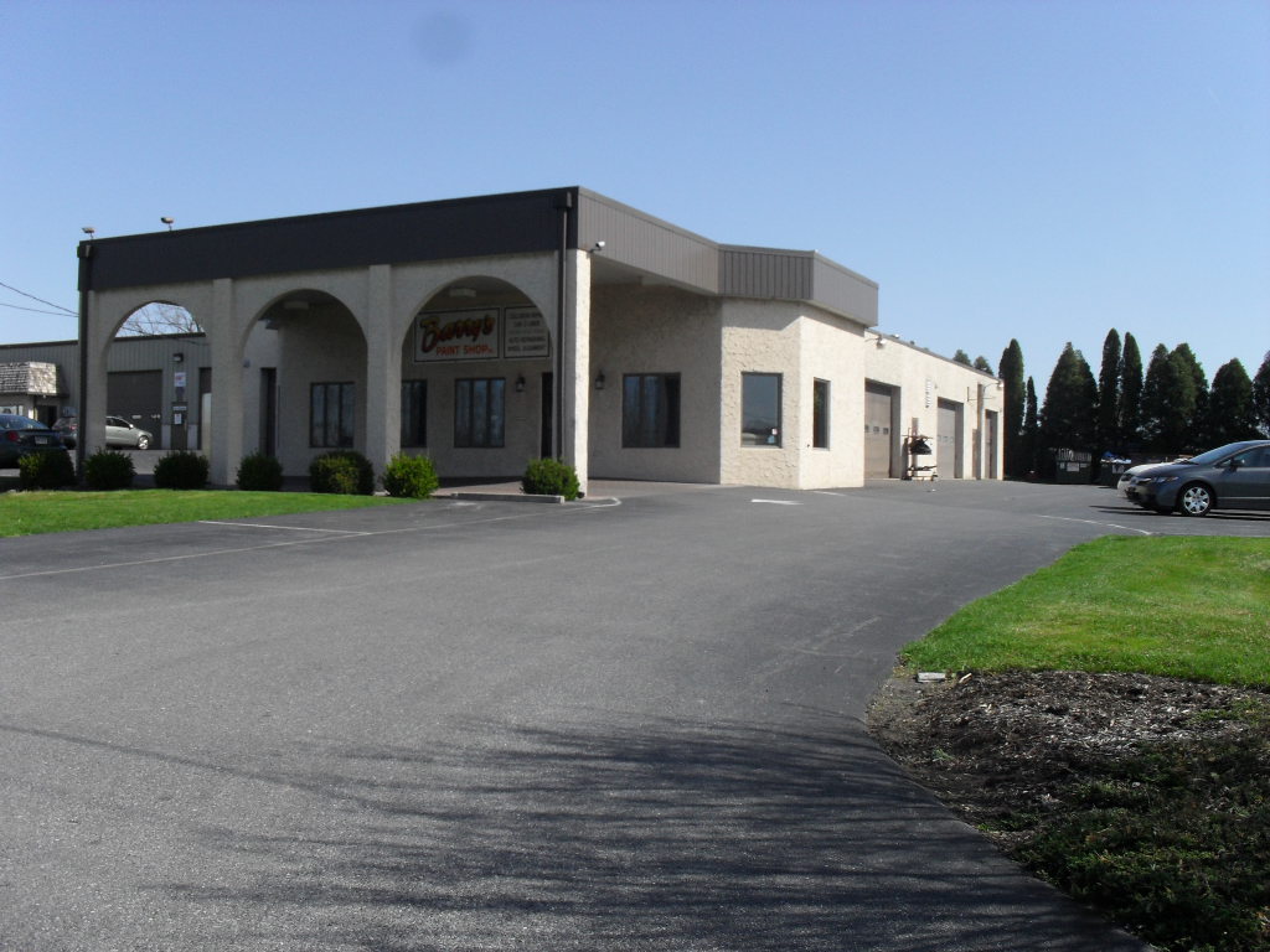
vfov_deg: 40.7
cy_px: 476
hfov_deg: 52.6
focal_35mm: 35
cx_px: 635
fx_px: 1284
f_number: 8.4
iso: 100
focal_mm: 6.3
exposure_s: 1/250
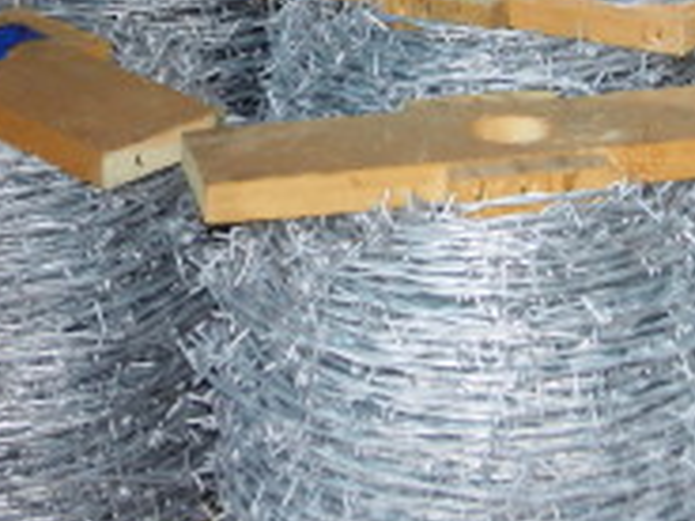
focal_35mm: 156
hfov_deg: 12.5
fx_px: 3132
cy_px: -151
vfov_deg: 9.4
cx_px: 725
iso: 100
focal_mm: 9.9
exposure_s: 1/50
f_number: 4.4
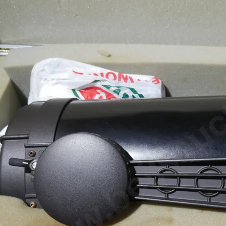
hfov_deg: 31.8
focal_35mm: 51
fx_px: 377
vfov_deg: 33.3
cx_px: 204
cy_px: 136
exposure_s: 1/60
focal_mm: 15
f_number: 3.6
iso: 400
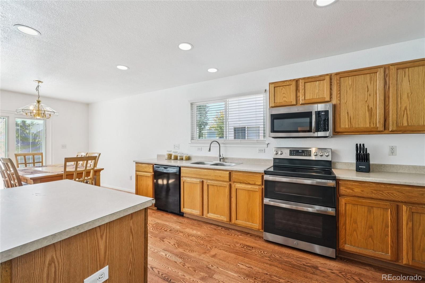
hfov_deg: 100.4
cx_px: 212
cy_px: 142
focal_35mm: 15
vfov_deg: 77.3
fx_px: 177
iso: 800
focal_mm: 10
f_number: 8
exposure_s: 1/20
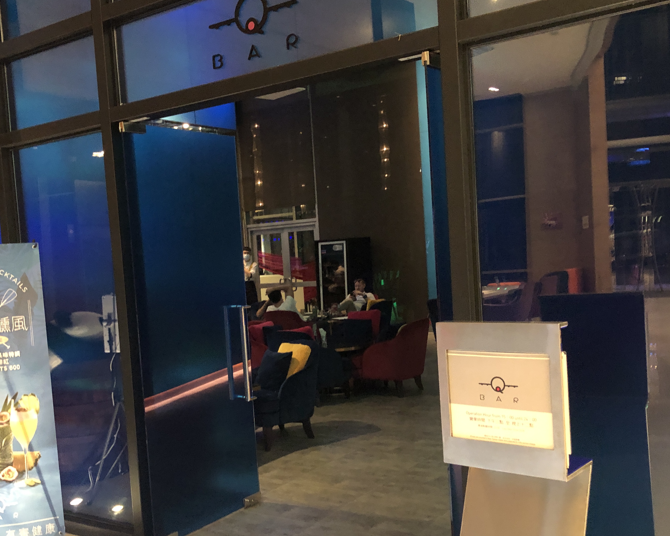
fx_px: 754
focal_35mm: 38
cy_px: 317
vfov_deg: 39.0
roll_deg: +4.9
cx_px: 277
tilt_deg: -3.6
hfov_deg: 47.7
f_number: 1.8
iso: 100
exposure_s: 1/4
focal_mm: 3.99
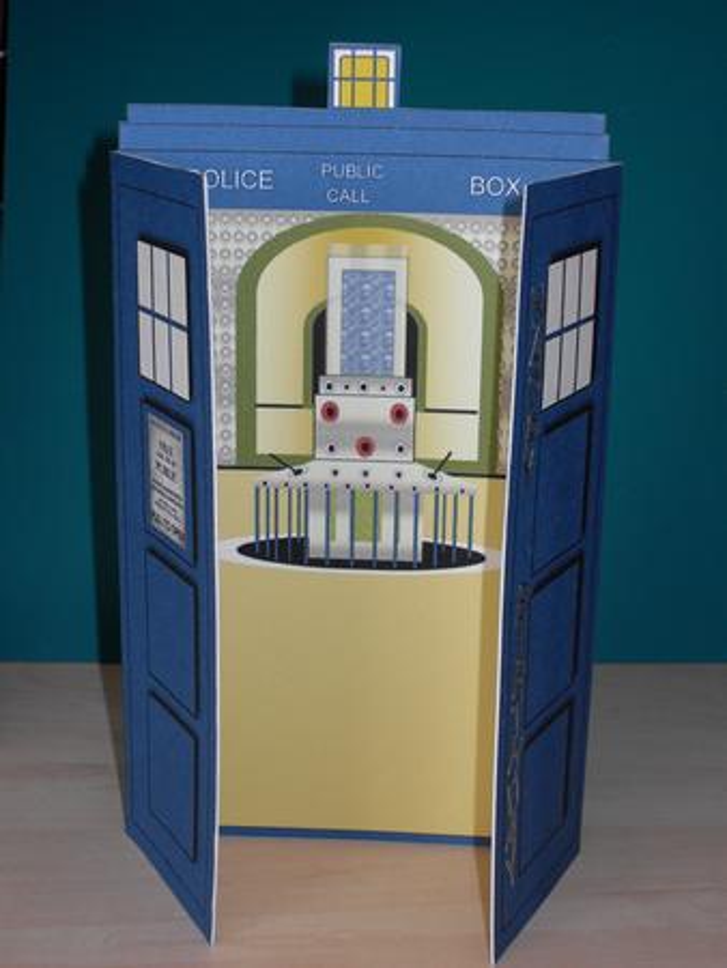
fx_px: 1762
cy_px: 484
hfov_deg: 23.3
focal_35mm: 63
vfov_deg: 30.7
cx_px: 364
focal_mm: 10.1
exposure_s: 1/60
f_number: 3.7
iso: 100
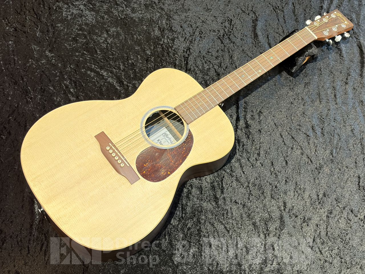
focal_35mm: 52
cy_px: 137
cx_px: 182
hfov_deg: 36.8
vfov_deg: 28.0
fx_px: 548
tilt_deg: -64.7
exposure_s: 1/40
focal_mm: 5.96
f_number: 1.6
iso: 250
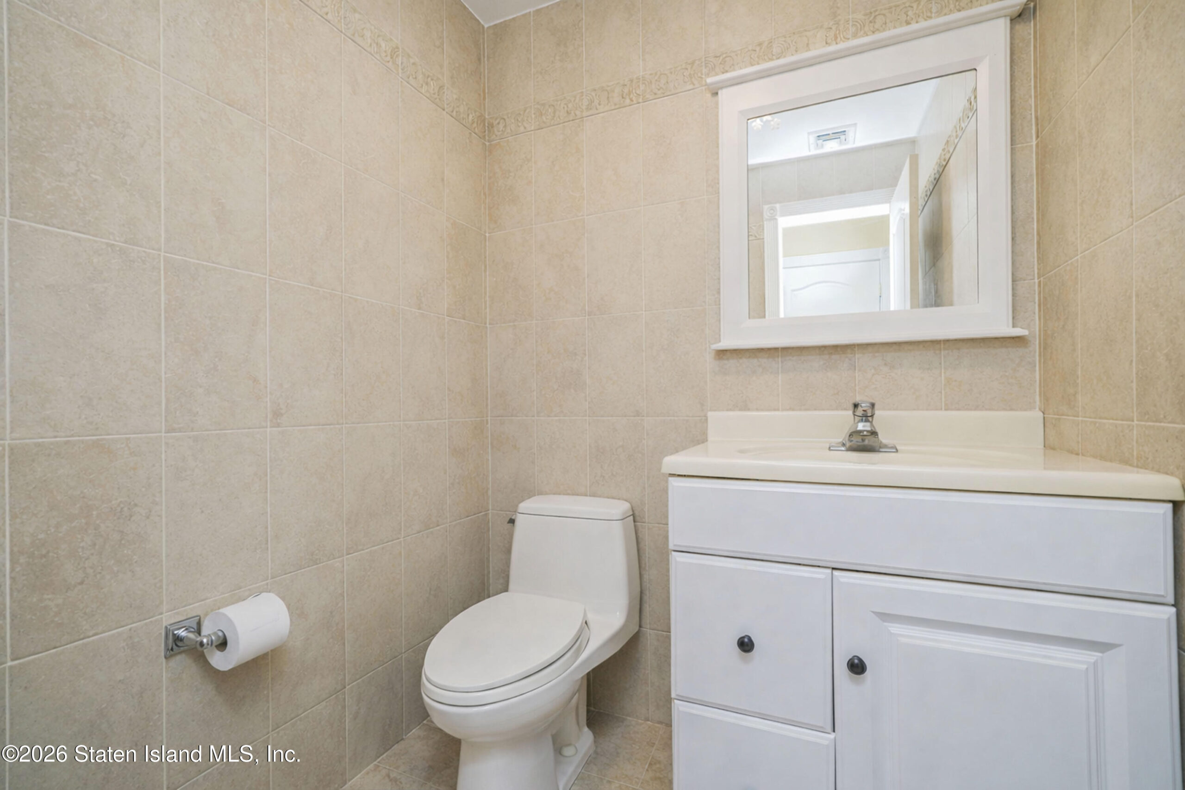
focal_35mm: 16
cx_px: 592
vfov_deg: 73.8
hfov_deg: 96.7
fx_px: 527
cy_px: 395
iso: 64
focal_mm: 16
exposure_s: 1/30
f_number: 4
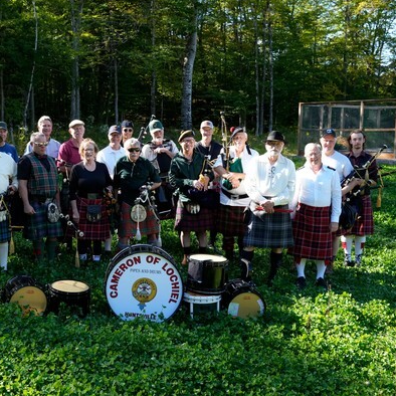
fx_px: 569
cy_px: 198
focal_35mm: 44
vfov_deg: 38.3
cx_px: 124
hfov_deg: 37.8
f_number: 7.1
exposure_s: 1/400
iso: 800
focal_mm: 34
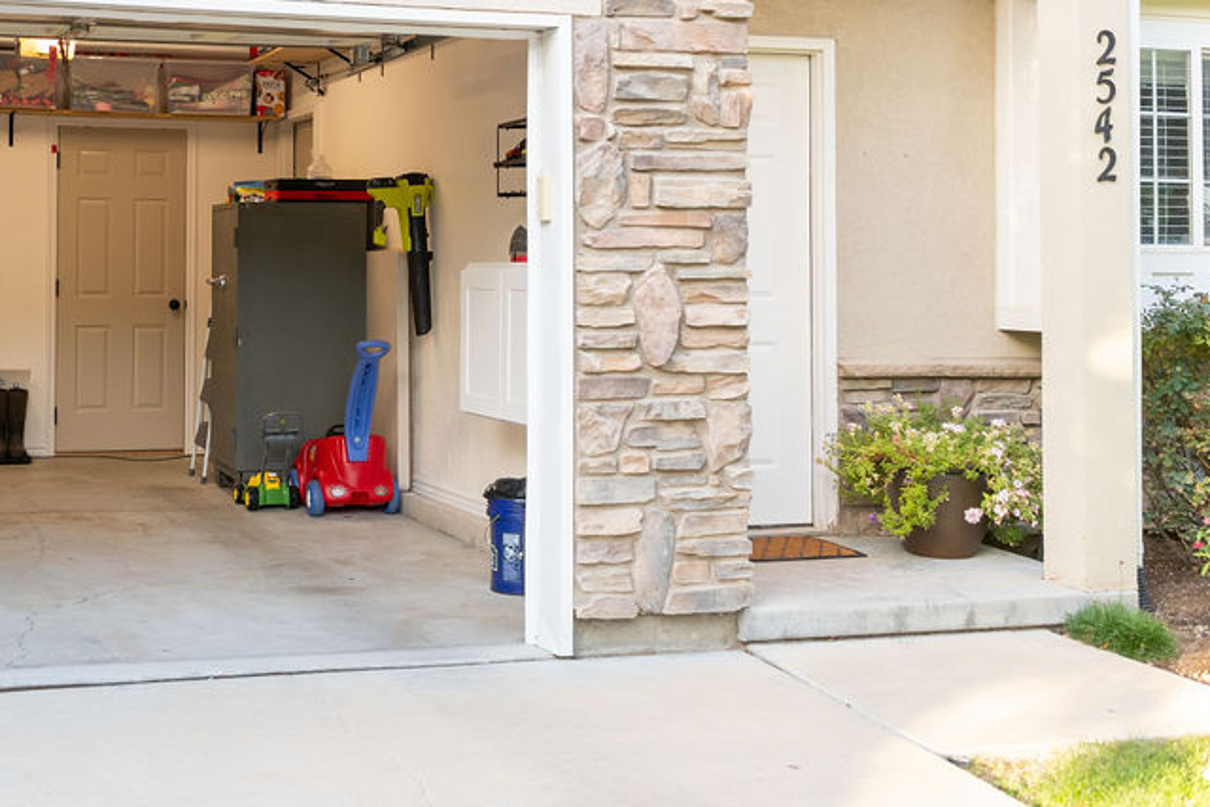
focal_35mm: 56
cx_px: 359
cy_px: 205
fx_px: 1883
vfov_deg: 24.0
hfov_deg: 35.1
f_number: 3.5
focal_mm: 35
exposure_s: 1/320
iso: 500
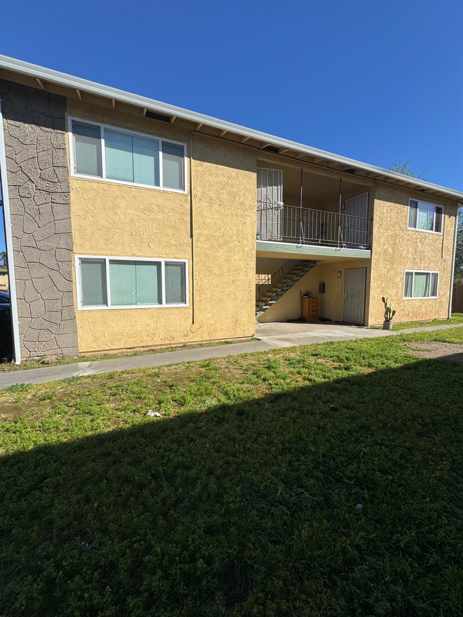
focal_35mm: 14
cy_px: 308
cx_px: 232
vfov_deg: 102.1
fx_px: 250
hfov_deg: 85.7
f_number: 2.2
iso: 40
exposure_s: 1/2674
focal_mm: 2.22
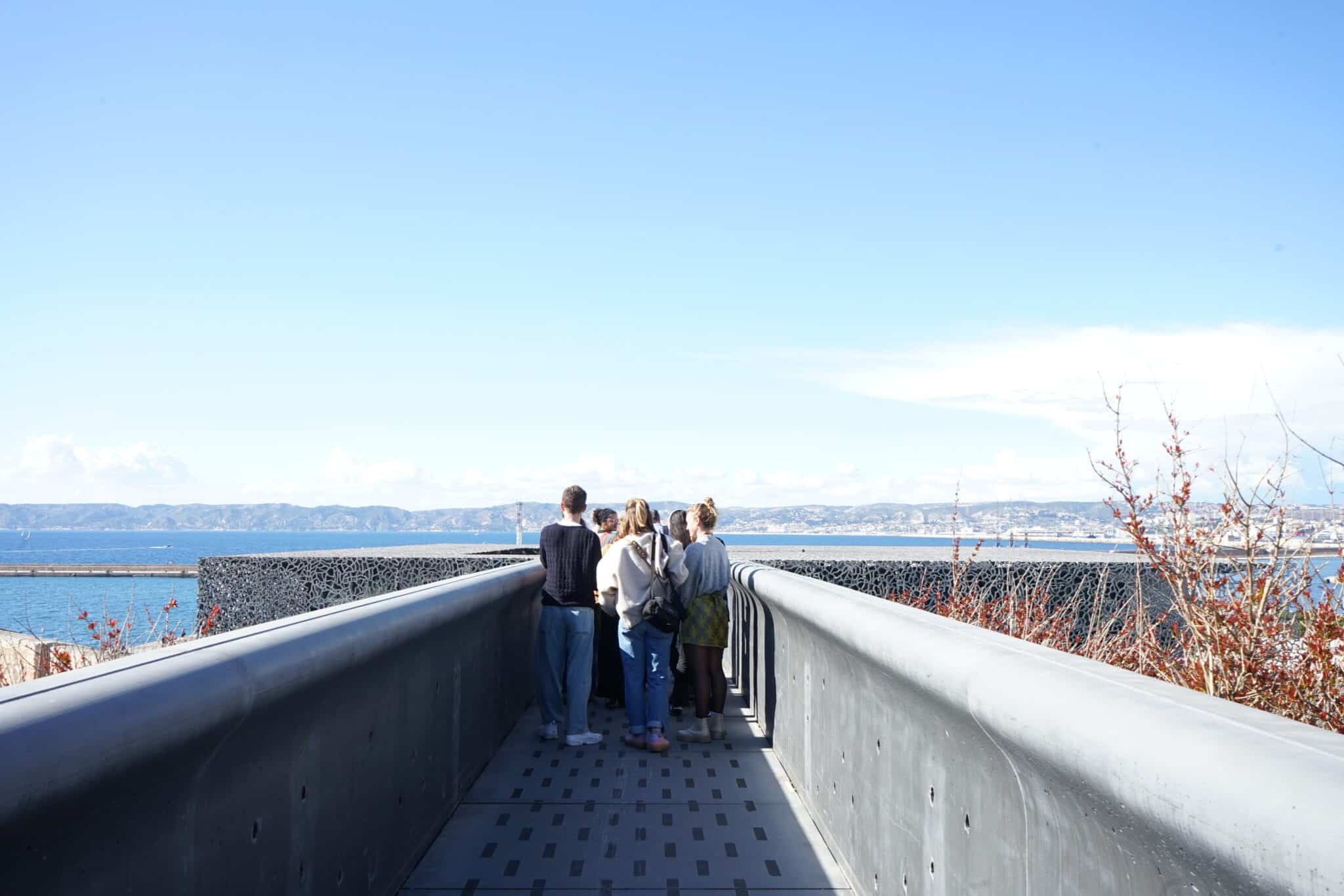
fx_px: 1157
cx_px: 672
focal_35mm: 31
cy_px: 448
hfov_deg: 60.3
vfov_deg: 42.3
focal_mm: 31
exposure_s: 1/100
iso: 320
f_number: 14
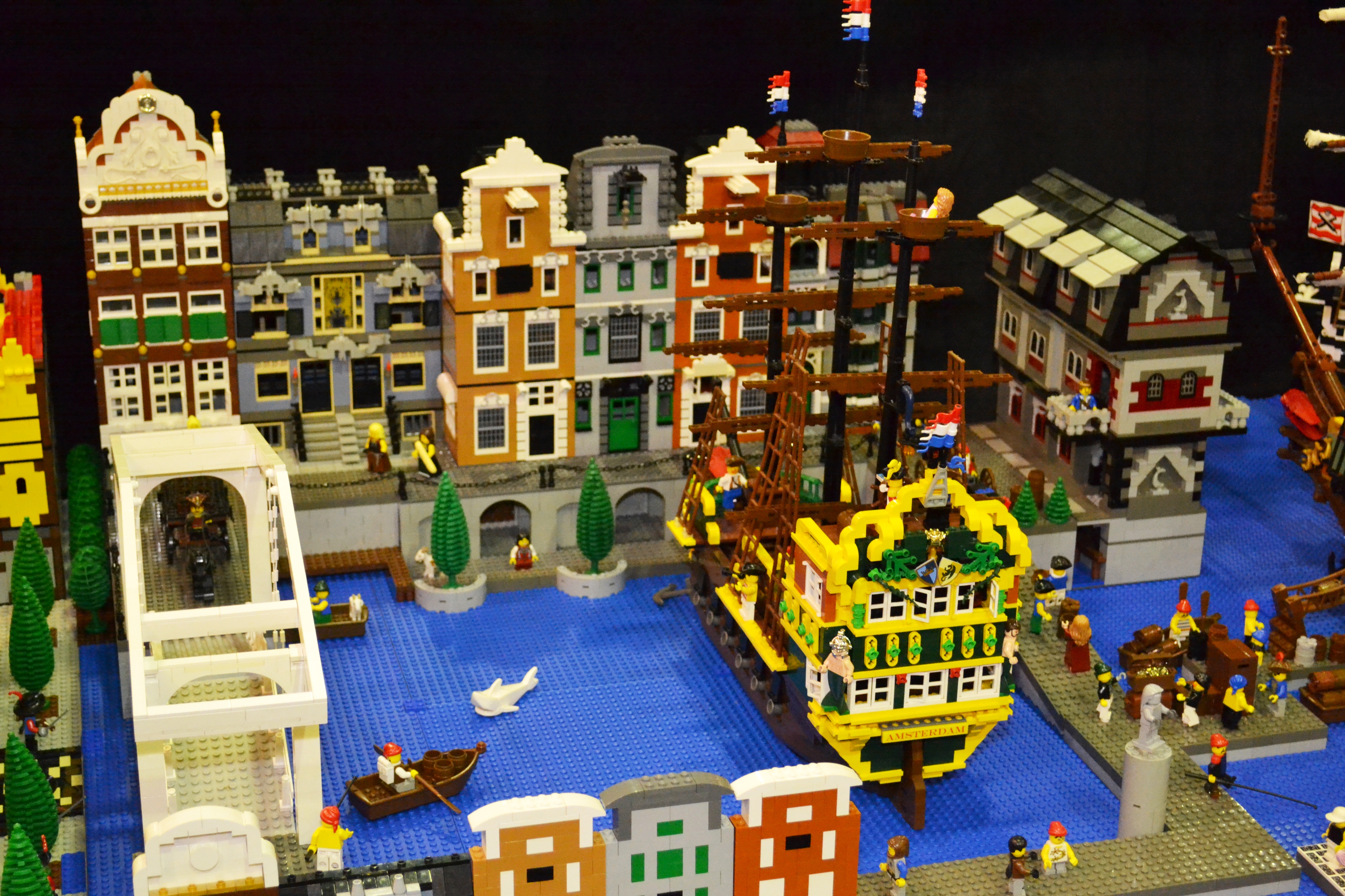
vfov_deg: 25.1
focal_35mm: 54
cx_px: 672
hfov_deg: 36.9
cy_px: 448
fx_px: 2017
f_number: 5
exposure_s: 1/60
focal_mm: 36
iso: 3200
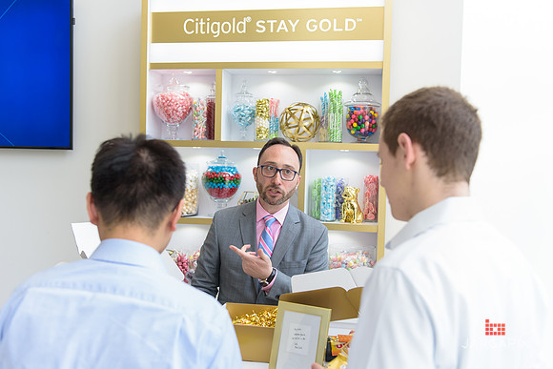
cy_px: 184
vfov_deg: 37.9
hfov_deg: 54.4
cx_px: 276
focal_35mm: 35
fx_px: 538
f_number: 3.2
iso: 500
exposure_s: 1/250
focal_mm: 35
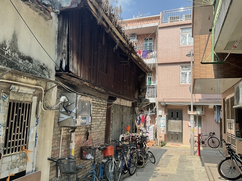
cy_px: 90
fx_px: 203
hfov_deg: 61.7
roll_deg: -1.5
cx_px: 121
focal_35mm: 29
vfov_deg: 48.2
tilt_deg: +4.3
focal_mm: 3
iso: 16
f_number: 1.8
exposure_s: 1/804
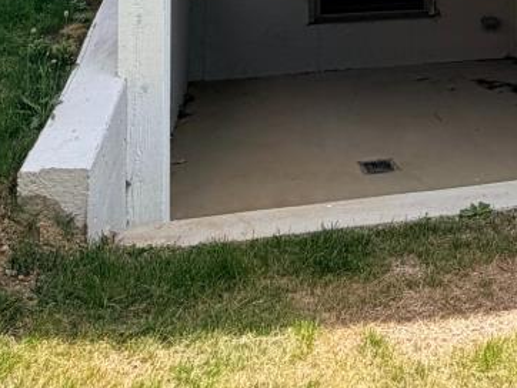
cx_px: 517
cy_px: -200
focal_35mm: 58
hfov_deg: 30.8
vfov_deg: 21.2
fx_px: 867
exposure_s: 1/631
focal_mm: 2.22
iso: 40
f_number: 2.2
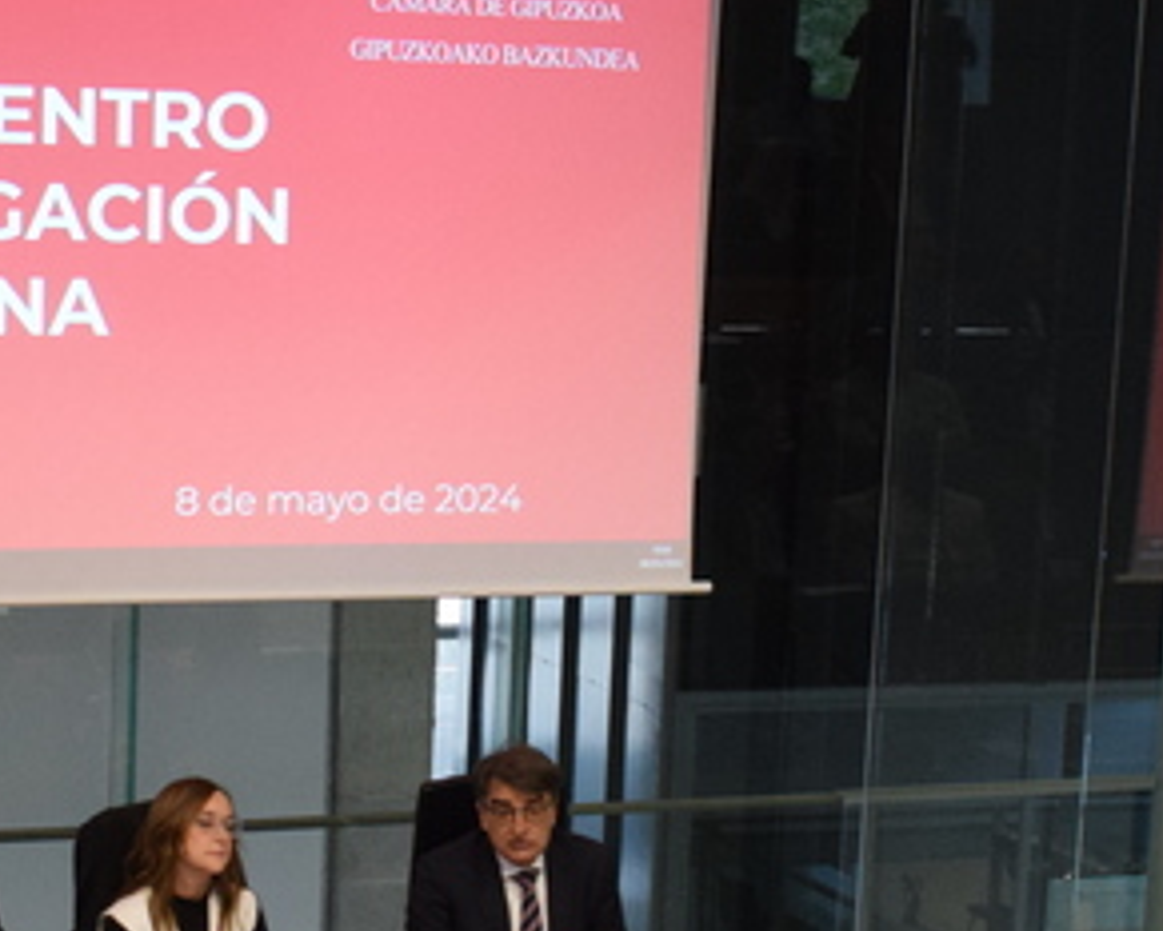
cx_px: 512
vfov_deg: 14.0
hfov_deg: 17.6
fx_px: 3753
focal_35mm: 109
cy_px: 781
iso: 1800
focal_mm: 22
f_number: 3.8
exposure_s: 1/60
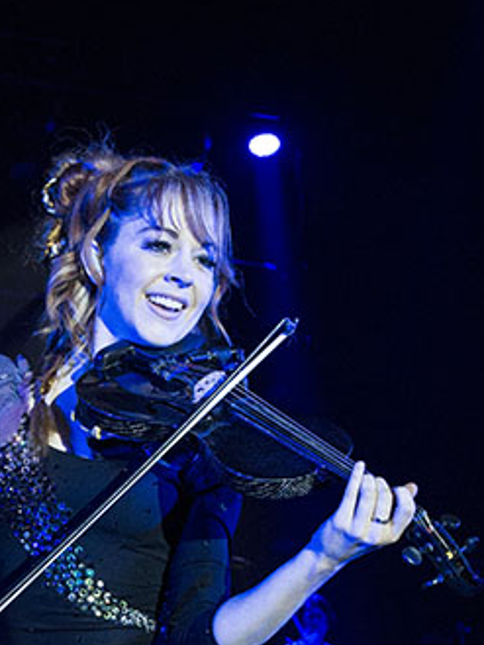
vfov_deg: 23.1
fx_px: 1490
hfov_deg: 18.3
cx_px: 120
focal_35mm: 80
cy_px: 696
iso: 3200
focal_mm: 38
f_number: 6.3
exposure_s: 1/500
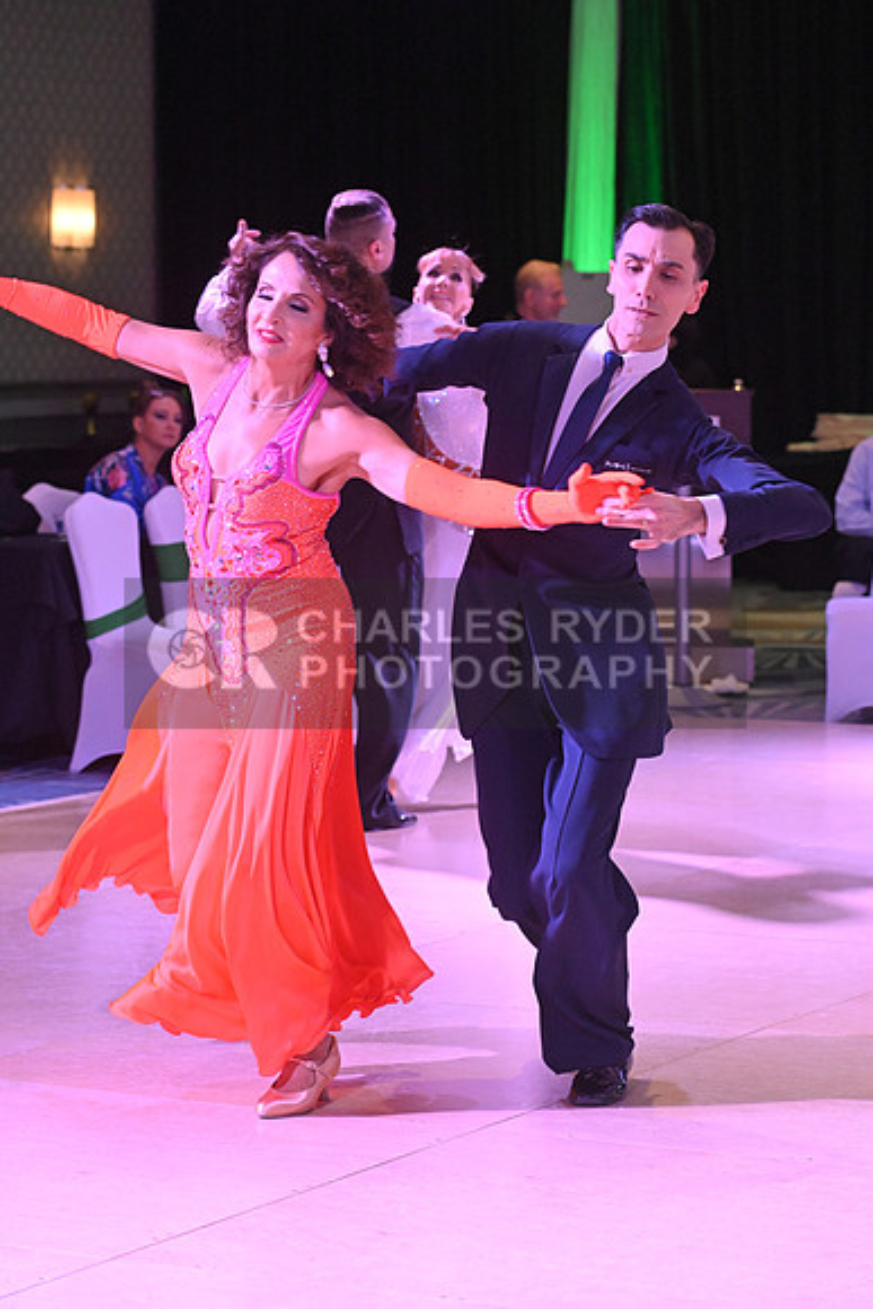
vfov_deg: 18.3
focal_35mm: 112
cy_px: 654
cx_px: 436
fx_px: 4071
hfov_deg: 12.2
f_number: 6.3
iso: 5000
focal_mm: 112
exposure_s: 1/320
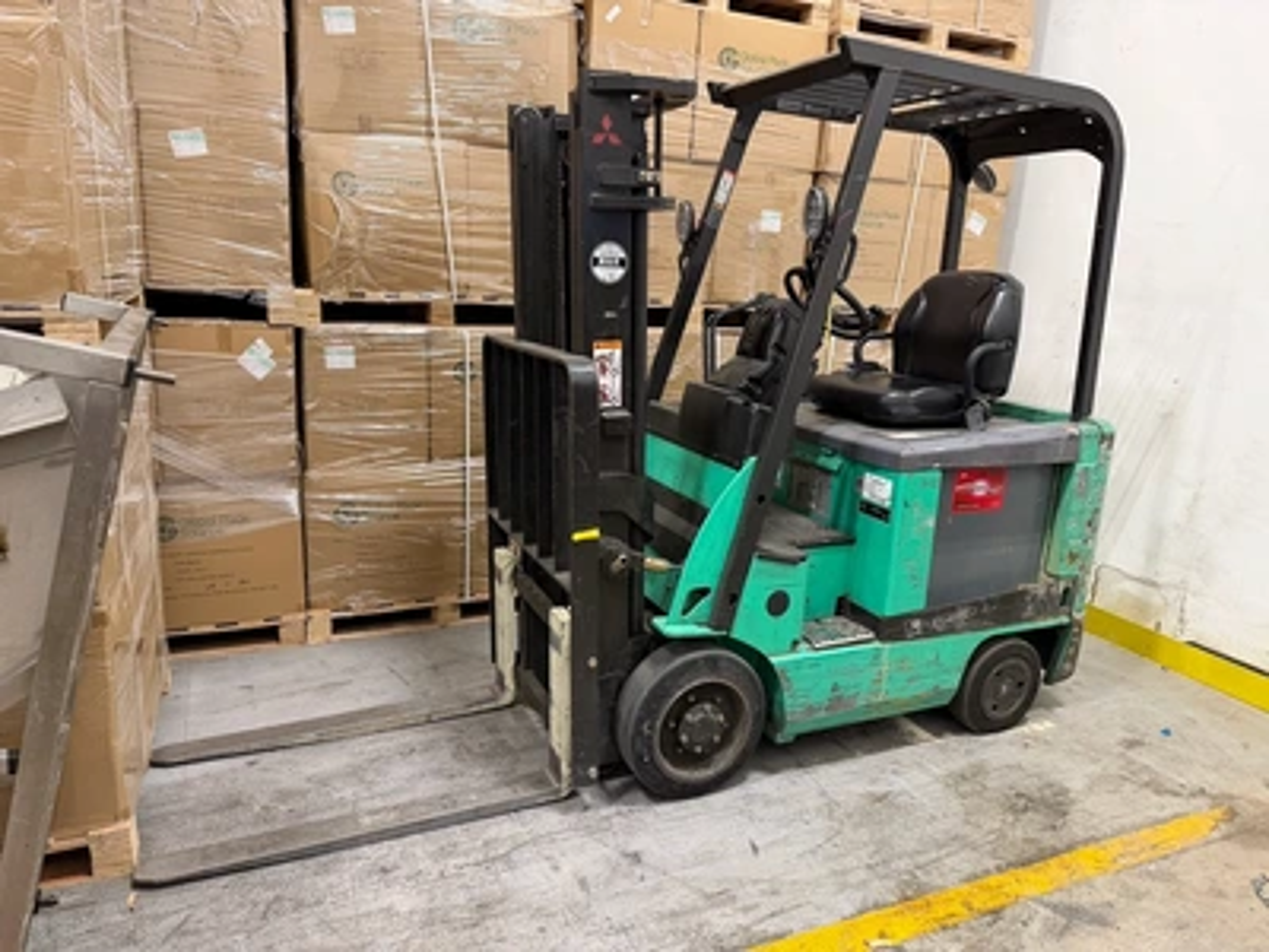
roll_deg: -1.9
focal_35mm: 24
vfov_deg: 56.8
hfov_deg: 71.6
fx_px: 880
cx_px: 634
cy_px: 476
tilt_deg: -11.8
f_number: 1.78
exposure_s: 1/60
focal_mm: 6.76
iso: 320
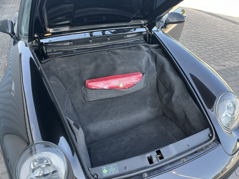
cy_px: 90
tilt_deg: -36.4
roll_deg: +4.4
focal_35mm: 26
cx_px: 120
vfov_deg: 53.1
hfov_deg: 67.3
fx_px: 180
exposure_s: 1/121
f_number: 1.6
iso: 40
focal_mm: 5.1
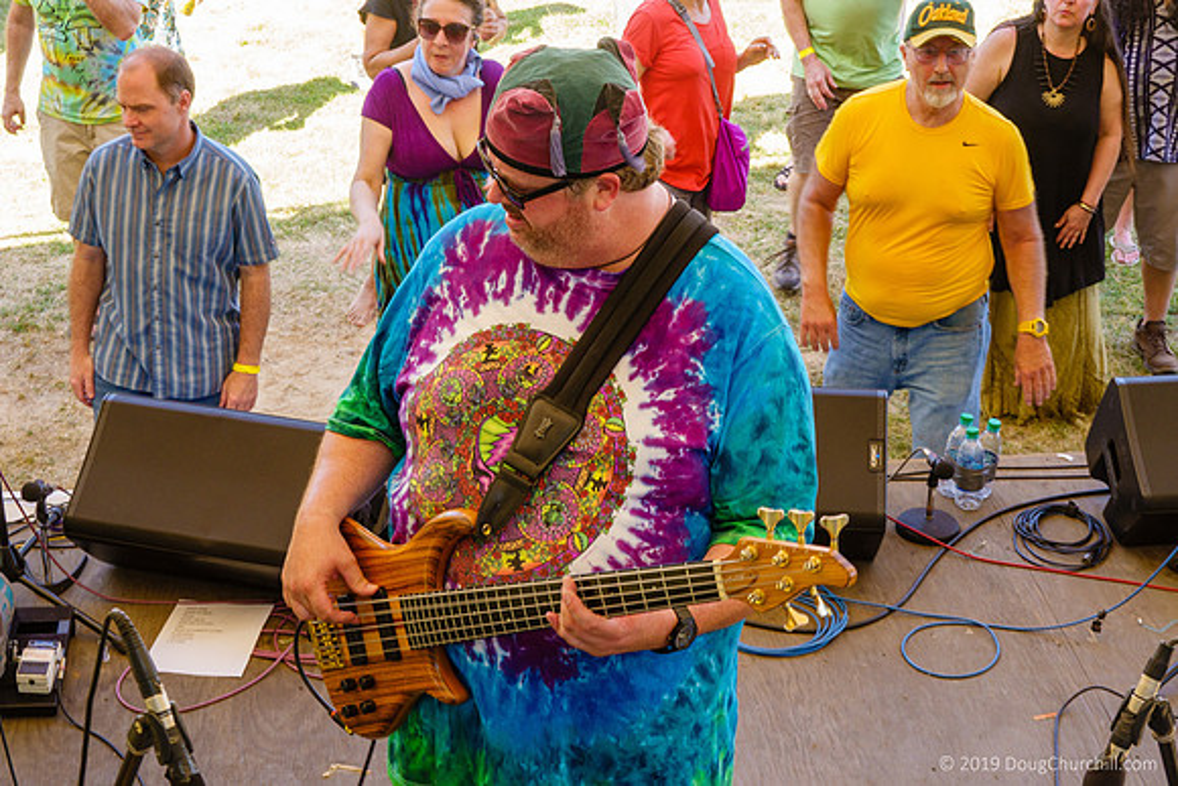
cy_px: 393
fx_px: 2226
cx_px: 589
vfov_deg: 20.0
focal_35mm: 68
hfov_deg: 29.6
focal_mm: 24.84
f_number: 5.6
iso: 250
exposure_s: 1/80
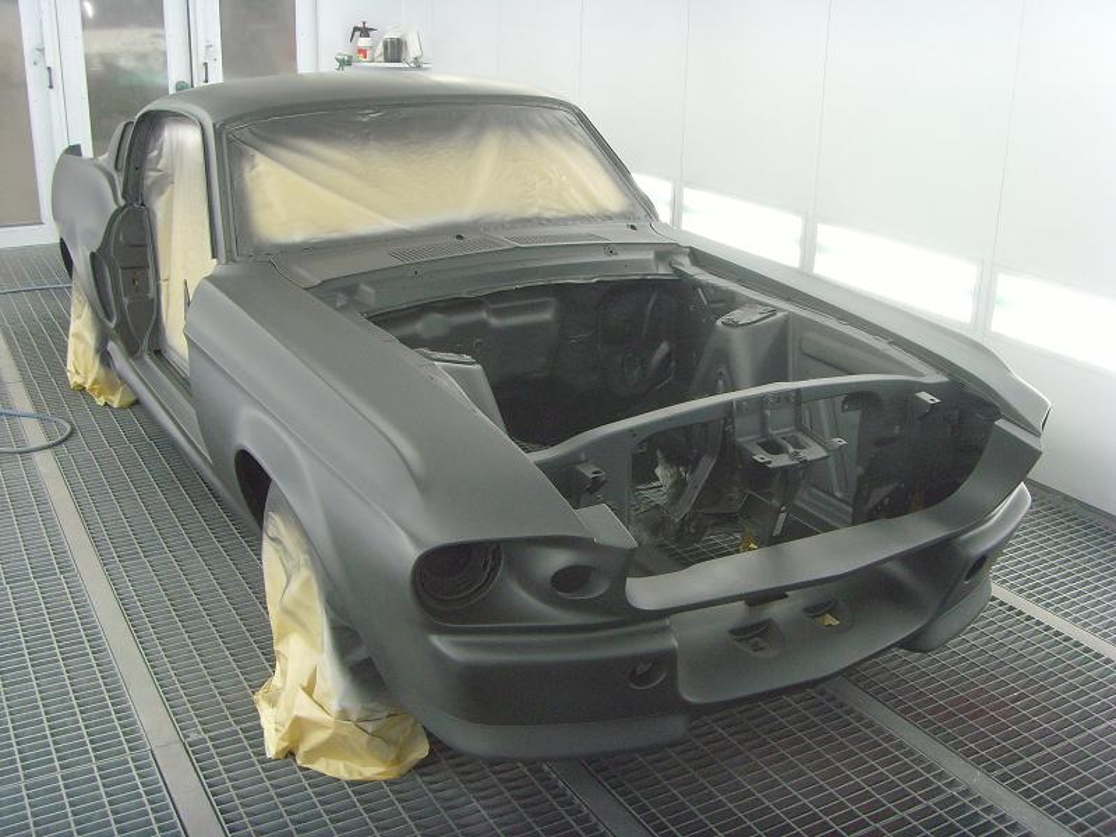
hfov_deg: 47.9
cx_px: 558
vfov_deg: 36.8
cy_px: 418
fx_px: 1257
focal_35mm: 39
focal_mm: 6.6
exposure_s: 1/45
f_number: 3.5
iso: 200
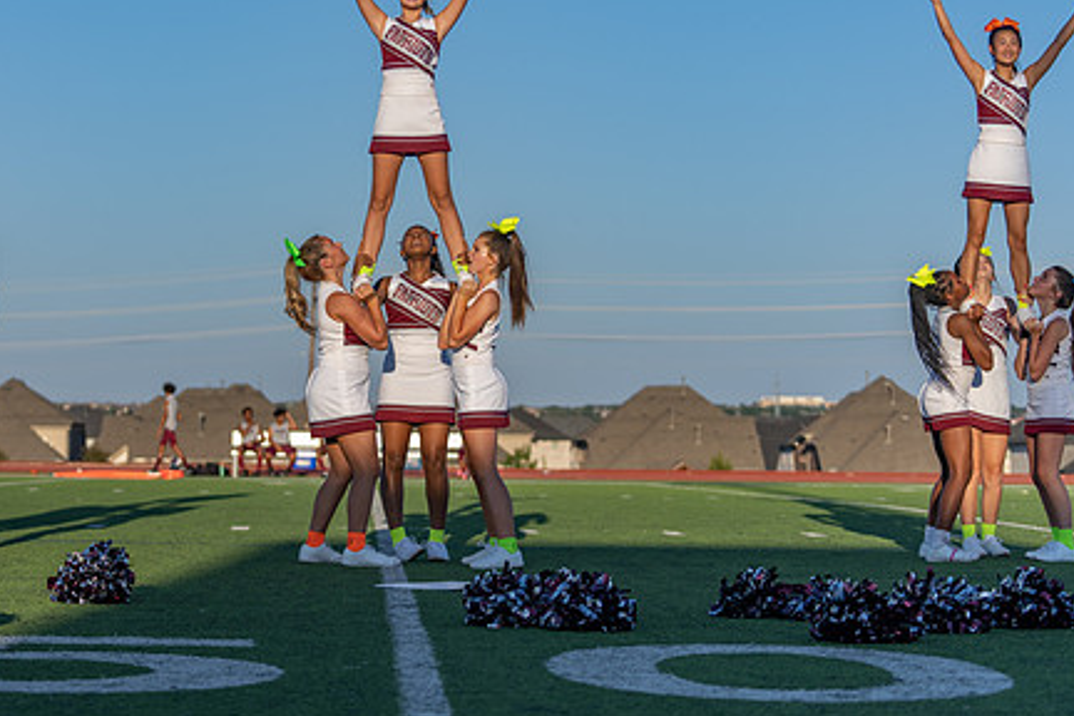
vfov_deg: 14.5
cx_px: 393
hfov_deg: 21.6
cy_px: 255
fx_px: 2804
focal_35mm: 94
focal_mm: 70
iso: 100
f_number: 2.8
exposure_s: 1/2000
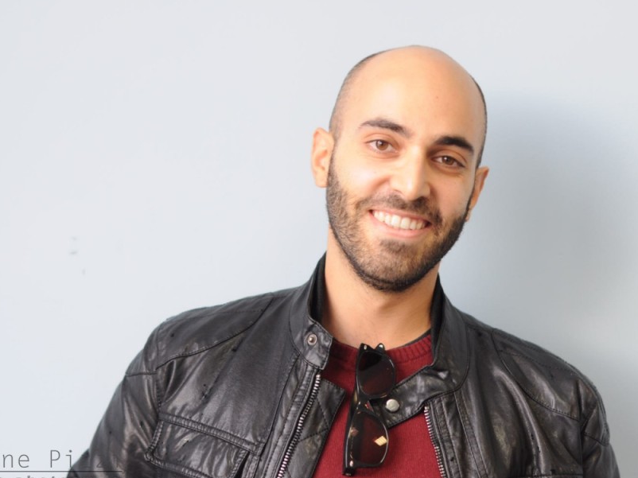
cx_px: 329
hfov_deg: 21.3
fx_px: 1695
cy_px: 226
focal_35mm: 92
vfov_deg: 16.1
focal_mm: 50
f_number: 2.2
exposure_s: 1/125
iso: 320
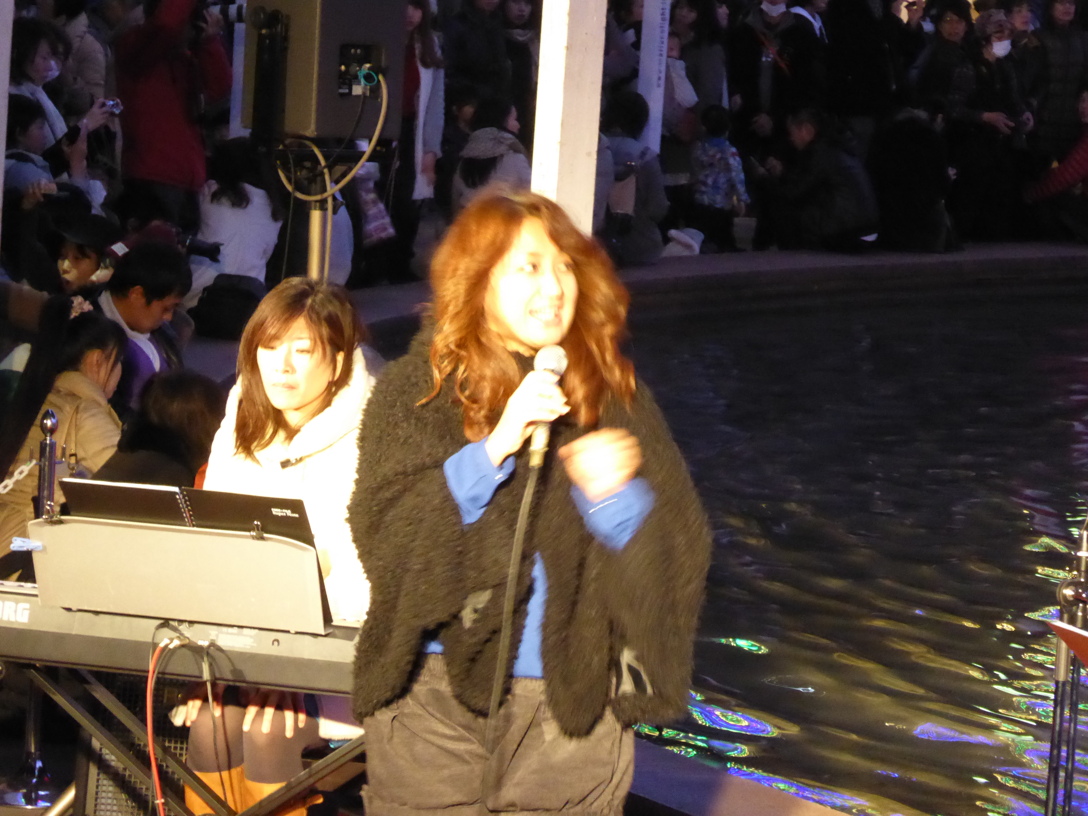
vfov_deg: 8.8
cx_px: 544
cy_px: 408
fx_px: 5280
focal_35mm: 168
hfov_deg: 11.8
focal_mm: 27.1
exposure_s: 1/25
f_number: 5.4
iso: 1600
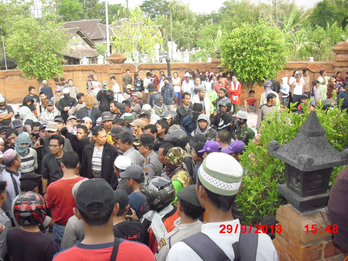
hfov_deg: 49.0
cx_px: 174
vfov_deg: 37.7
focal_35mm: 38
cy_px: 130
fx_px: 382
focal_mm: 6.2
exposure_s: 1/400
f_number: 2.8
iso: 200
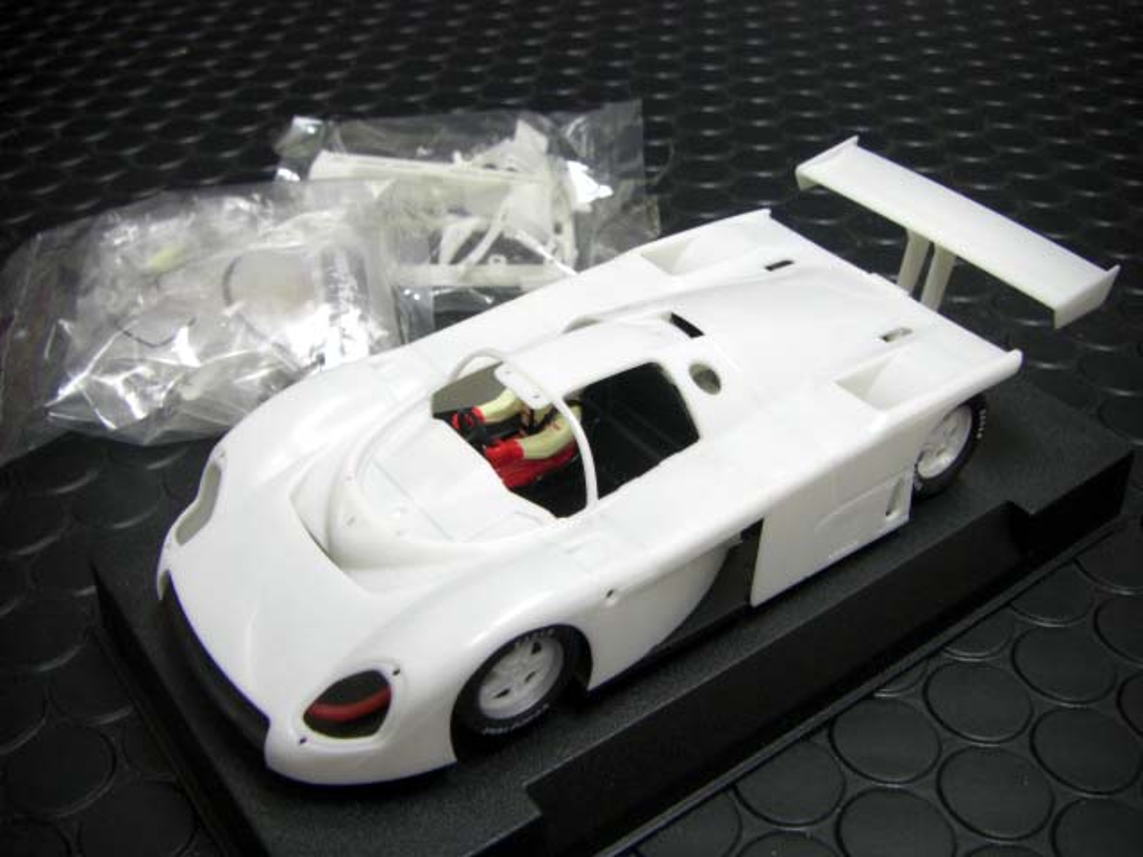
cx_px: 572
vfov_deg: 37.7
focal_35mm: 38
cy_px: 428
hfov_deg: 49.0
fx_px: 1255
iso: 200
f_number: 3.4
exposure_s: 1/30
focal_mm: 6.3
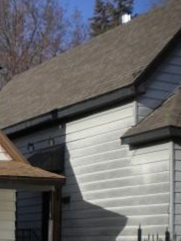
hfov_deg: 14.2
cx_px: -133
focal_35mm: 93
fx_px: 648
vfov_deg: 20.6
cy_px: 226
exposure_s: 1/692
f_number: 4.6
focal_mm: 6.3
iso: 80
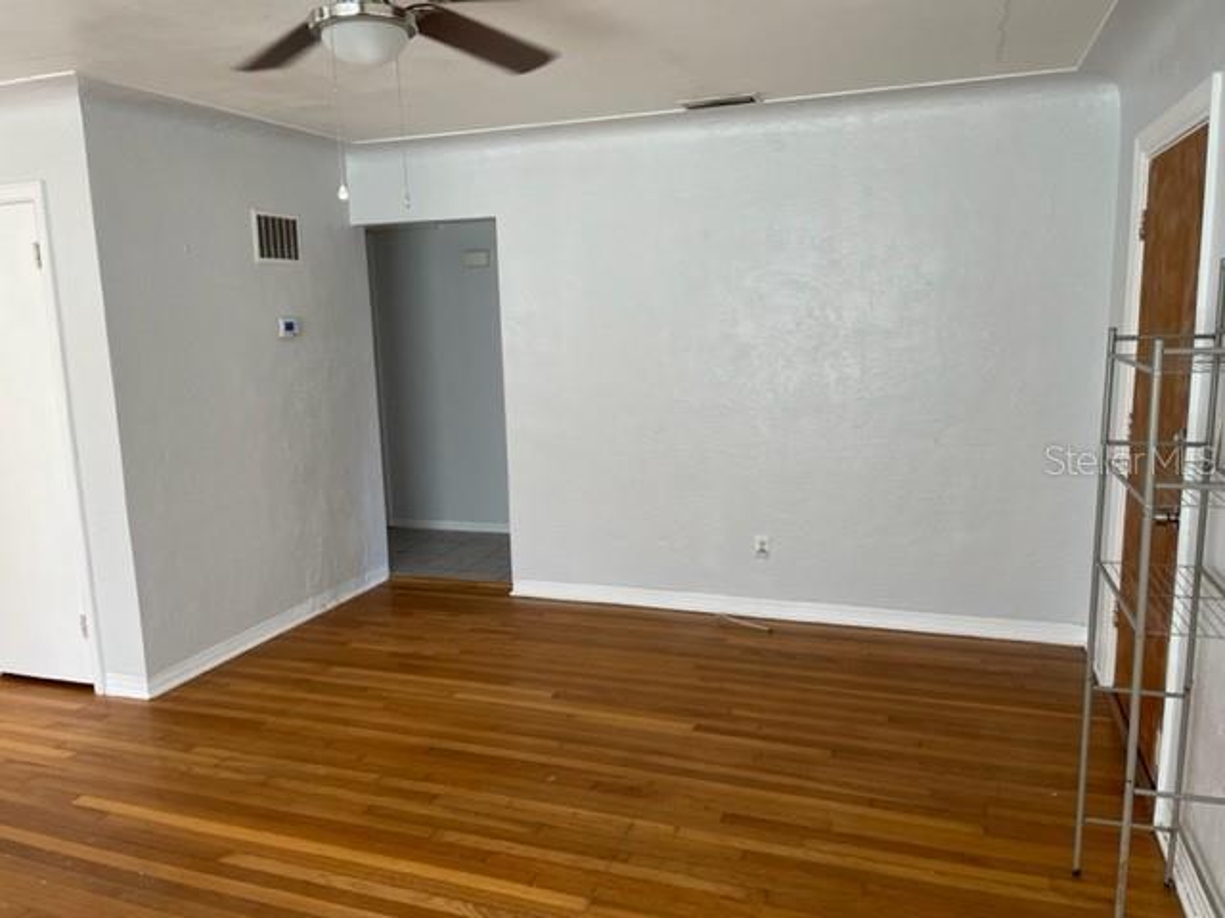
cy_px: 459
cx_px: 612
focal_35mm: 26
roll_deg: +1.5
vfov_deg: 53.1
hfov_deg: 67.3
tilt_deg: -10.3
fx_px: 920
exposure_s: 1/120
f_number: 1.6
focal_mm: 4.2
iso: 100
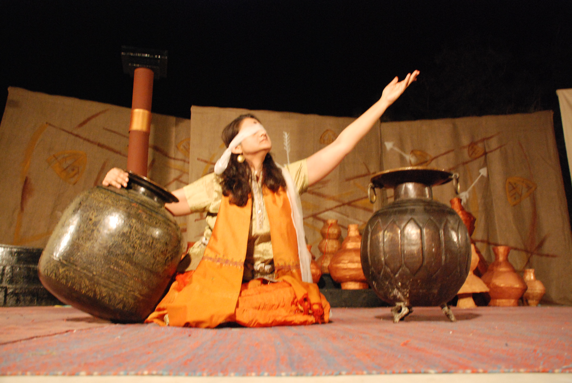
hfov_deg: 61.9
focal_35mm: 30
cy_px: 192
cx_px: 286
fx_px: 477
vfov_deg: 43.7
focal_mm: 20
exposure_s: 1/60
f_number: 4
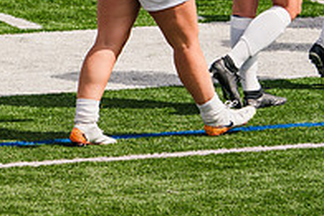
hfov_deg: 3.2
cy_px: -7
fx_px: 5800
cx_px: -74
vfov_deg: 2.1
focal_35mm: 644
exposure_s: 1/1600
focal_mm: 218
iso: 250
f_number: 5.6
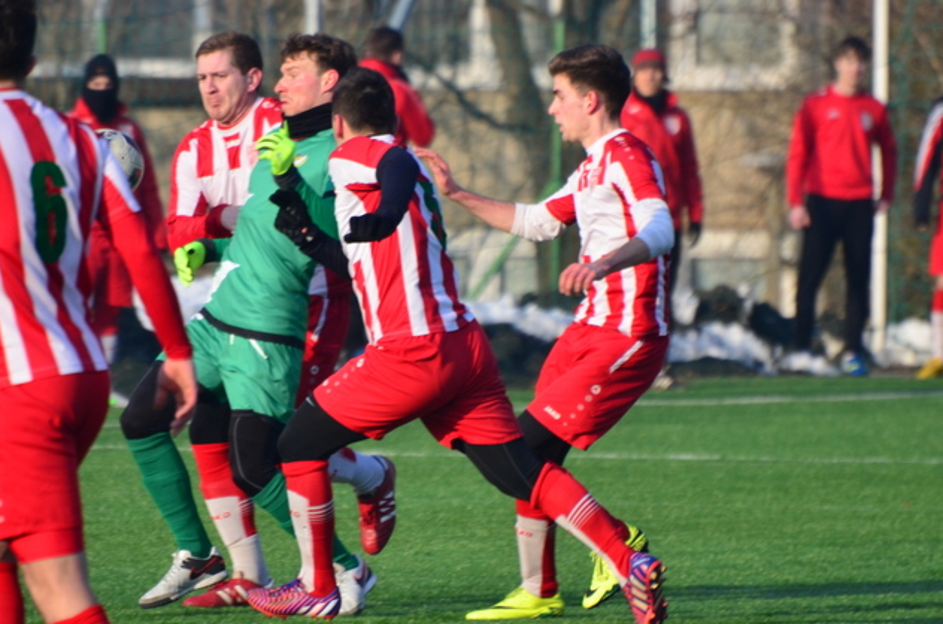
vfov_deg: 2.4
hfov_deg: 3.6
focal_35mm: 570
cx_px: 485
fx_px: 14893
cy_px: 319
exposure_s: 1/1250
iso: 500
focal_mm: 300
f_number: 5.6
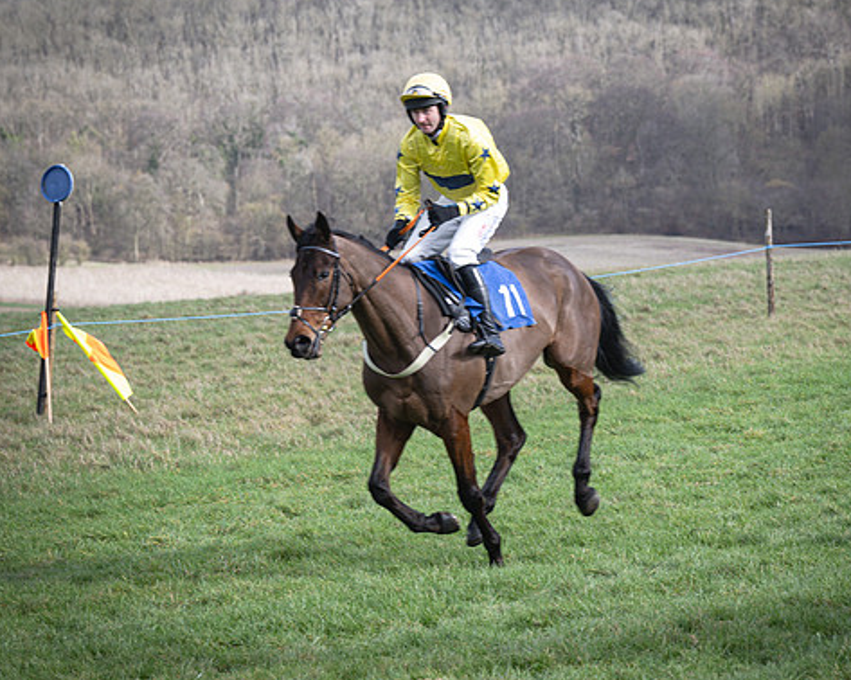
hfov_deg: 11.6
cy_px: 267
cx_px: 473
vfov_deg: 9.2
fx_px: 4204
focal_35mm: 167
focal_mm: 105
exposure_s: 1/640
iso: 400
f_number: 5
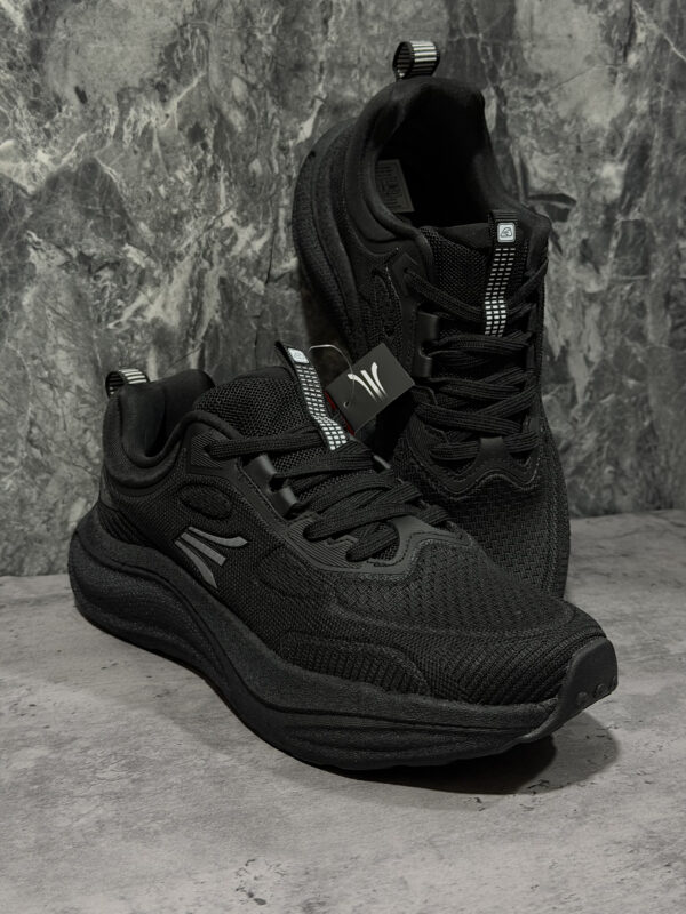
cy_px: 457
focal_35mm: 48
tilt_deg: -13.8
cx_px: 343
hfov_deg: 30.3
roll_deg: -2.5
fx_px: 1268
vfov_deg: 39.7
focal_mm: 6.76
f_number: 1.78
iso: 400
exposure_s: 1/30
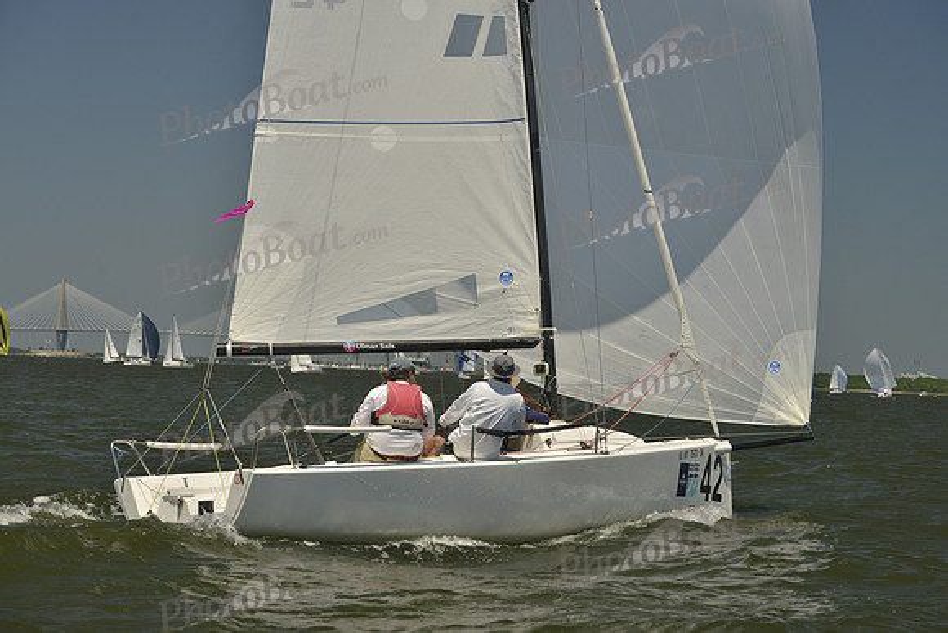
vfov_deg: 14.9
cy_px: 316
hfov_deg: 22.1
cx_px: 474
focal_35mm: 92
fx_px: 2423
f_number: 9
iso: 280
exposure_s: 1/1000
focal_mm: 92
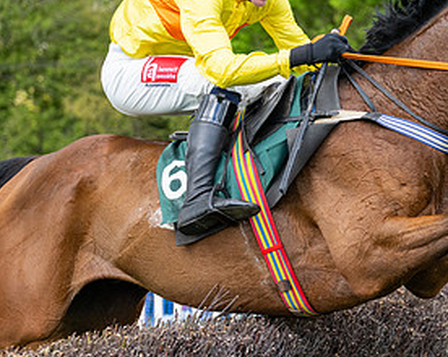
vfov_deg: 9.6
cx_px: 274
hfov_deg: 12.0
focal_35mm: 161
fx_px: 2132
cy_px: 203
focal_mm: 70
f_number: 2.8
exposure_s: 1/2500
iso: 400
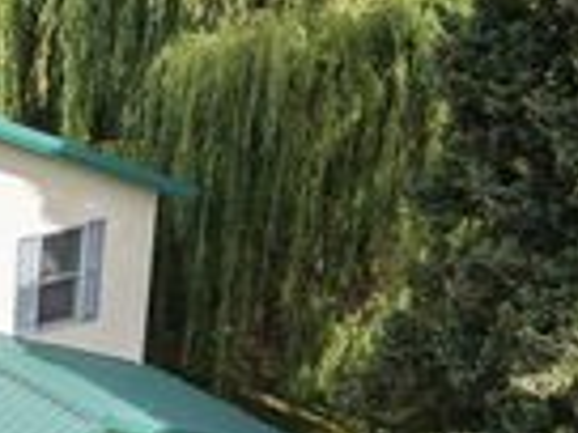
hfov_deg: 20.8
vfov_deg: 16.6
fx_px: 1469
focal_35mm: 88
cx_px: -110
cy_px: 380
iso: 270
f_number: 1.8
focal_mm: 8.67
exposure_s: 1/15
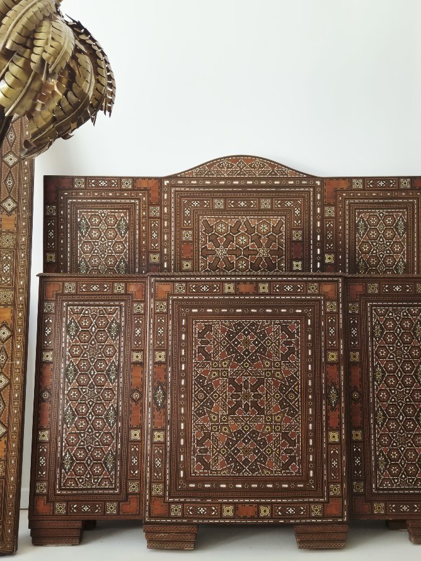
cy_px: 313
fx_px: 502
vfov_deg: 58.2
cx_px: 233
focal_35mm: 31
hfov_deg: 45.4
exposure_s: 1/180
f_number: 1.8
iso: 80
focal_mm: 5.4
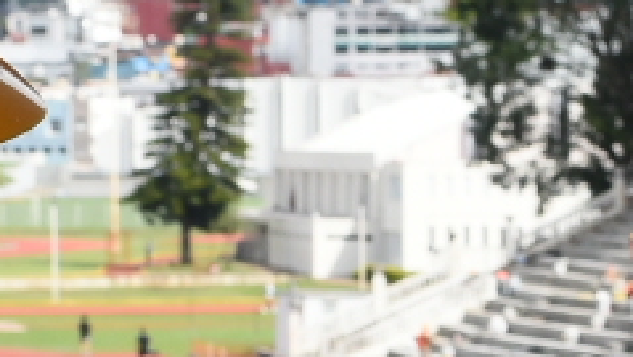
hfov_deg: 8.7
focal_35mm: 248
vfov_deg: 4.9
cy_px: 547
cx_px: 572
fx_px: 4167
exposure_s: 1/320
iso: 320
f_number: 10
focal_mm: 35
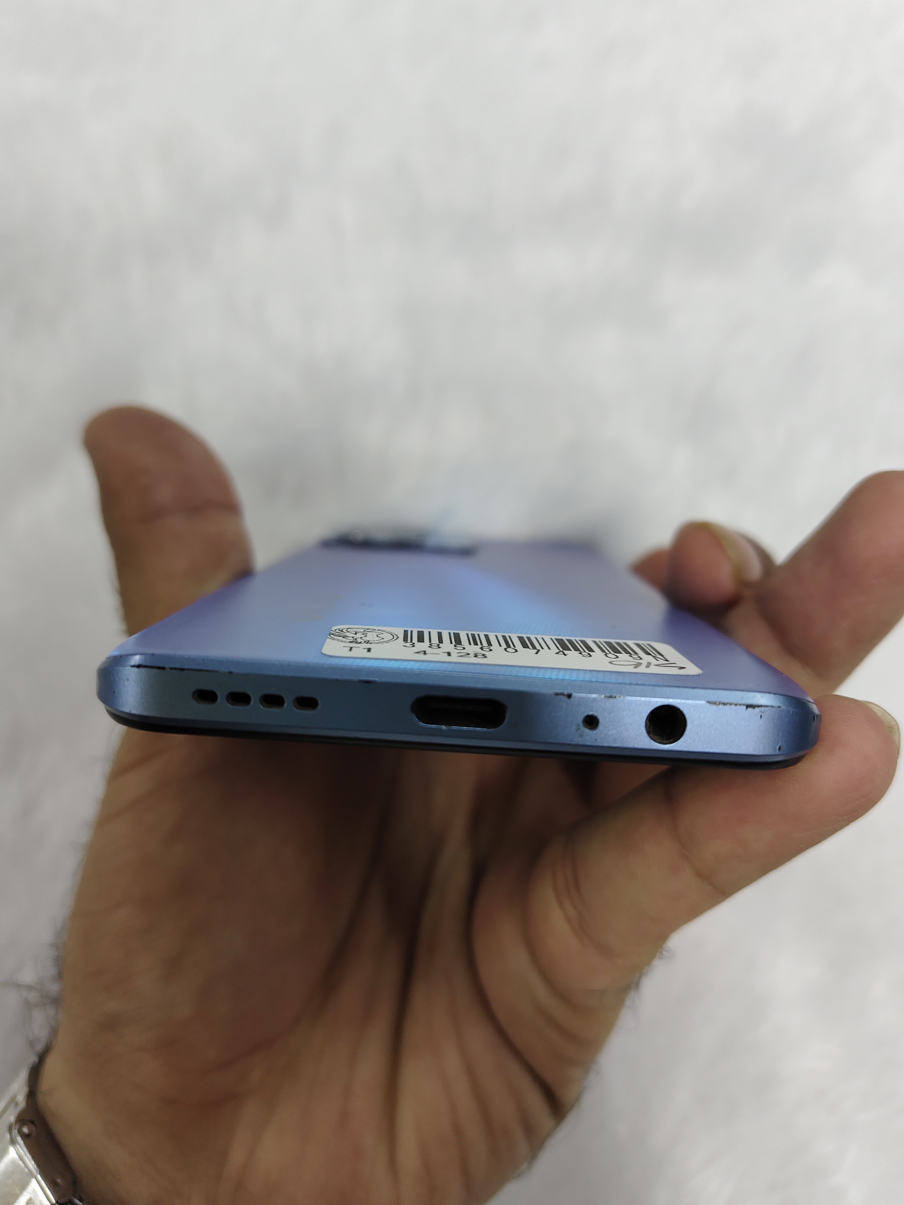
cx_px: 452
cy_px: 602
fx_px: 801
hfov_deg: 58.9
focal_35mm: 23
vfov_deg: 73.9
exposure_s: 1/100
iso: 134
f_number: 1.88
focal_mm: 5.56
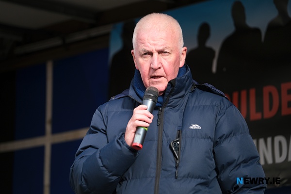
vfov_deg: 6.5
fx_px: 1697
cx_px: 146
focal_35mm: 210
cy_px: 97
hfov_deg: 9.8
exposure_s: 1/1300
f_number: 2.8
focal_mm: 140
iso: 400
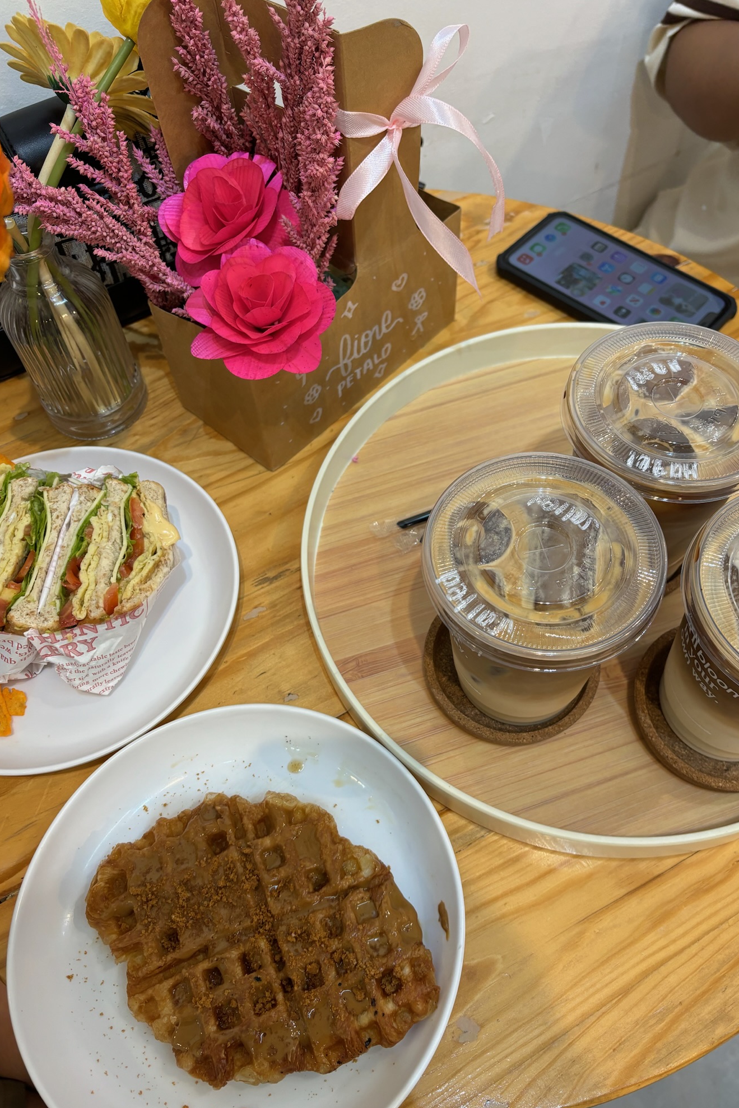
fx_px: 862
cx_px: 397
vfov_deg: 65.5
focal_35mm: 28
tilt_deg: -57.7
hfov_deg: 46.4
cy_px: 555
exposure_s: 1/60
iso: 100
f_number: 1.6
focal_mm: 5.96
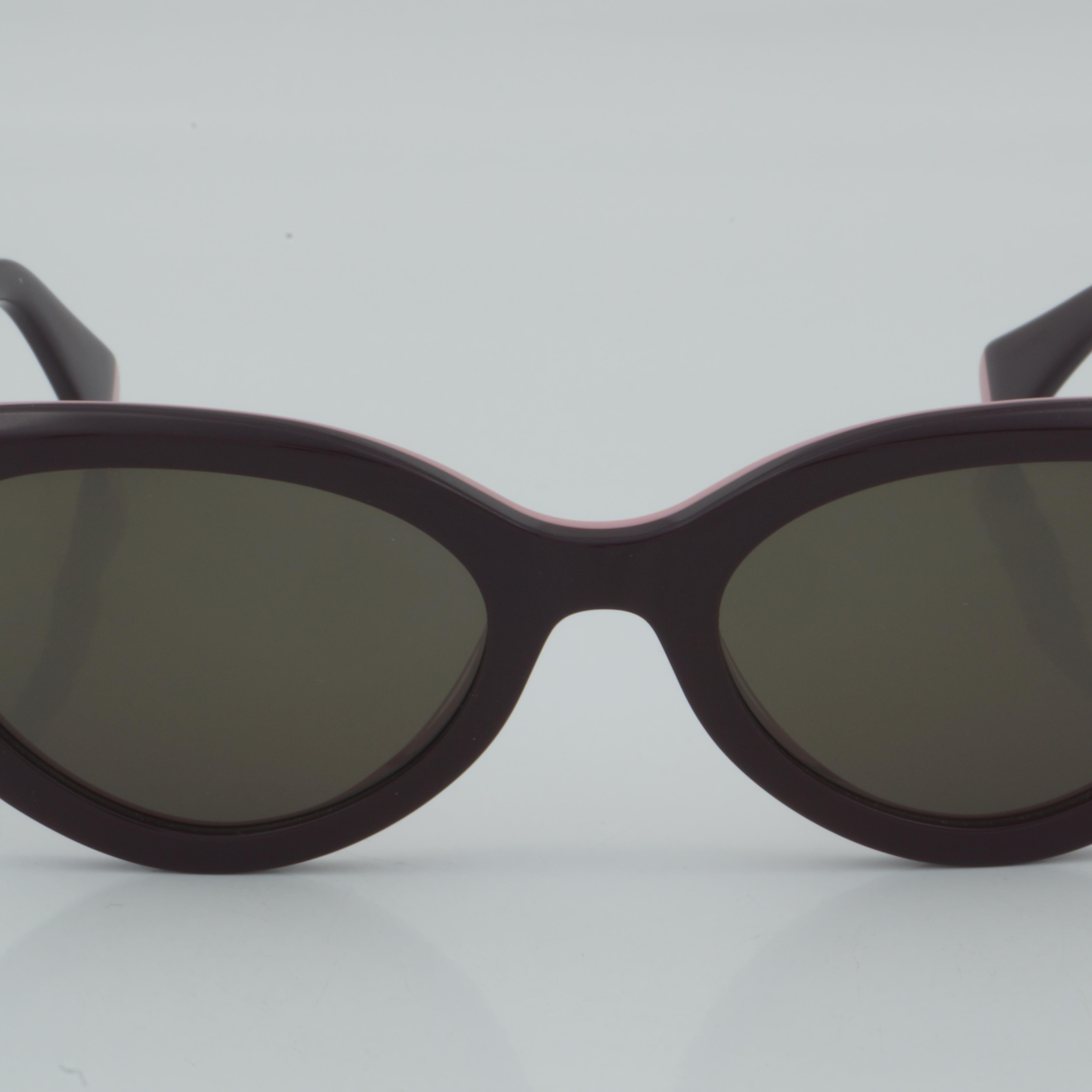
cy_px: 544
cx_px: 591
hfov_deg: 16.5
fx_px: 3770
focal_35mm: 106
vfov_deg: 16.5
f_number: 32
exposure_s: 1/4
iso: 100
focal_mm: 55
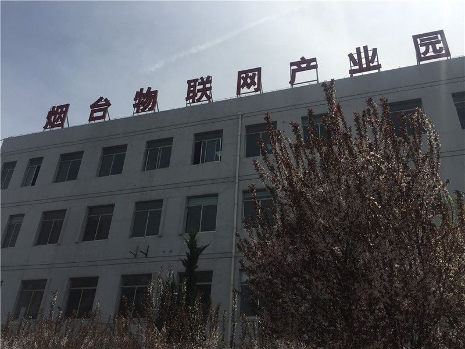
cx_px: 232
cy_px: 174
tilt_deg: +29.1
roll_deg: -4.2
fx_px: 390
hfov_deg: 61.7
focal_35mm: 29
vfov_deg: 48.2
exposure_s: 1/4950
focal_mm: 4.15
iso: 32
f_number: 2.2
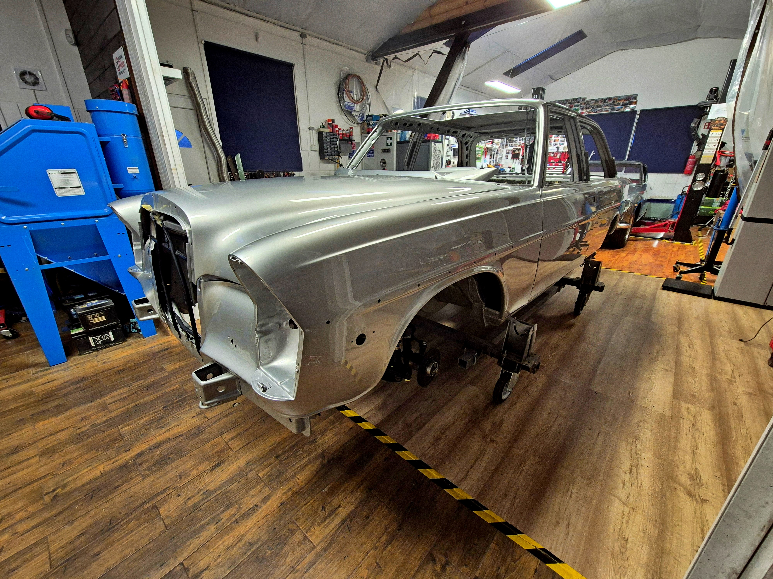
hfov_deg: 106.2
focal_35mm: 13
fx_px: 290
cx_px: 386
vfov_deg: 89.9
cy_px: 290
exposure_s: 1/50
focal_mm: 2.2
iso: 500
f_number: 2.2
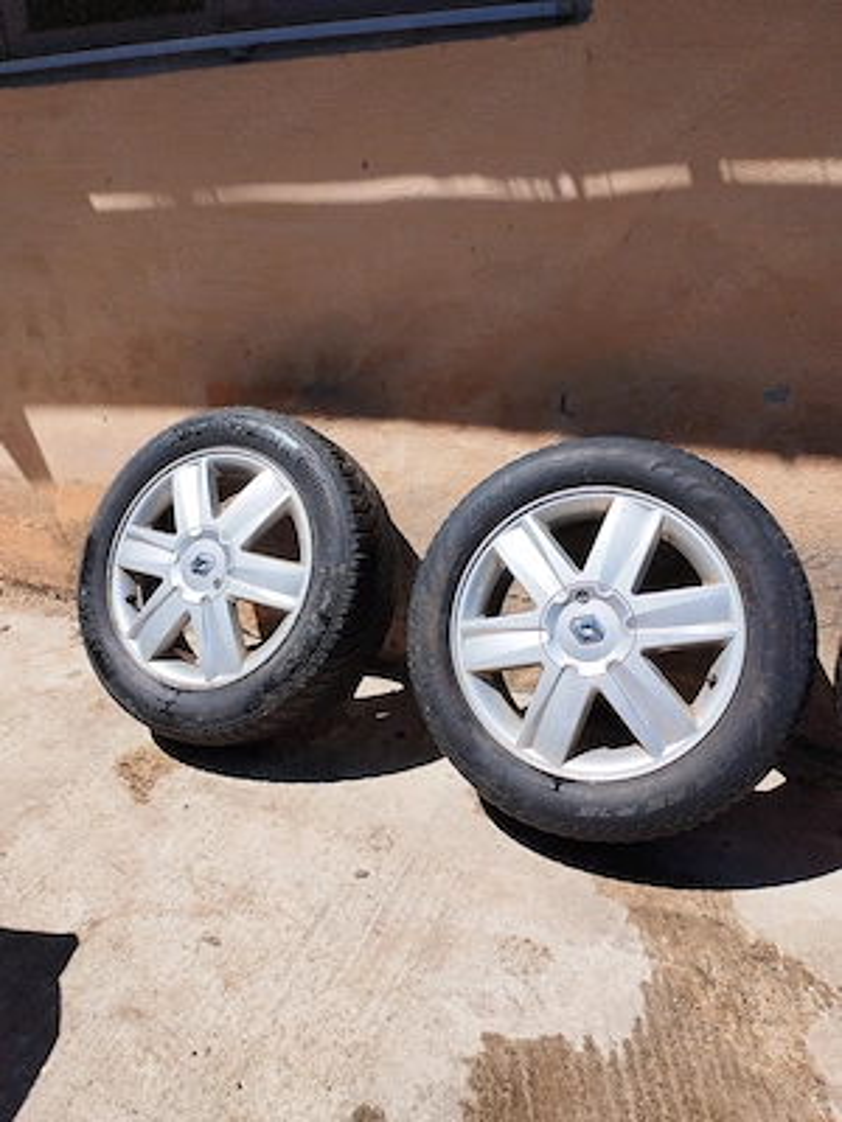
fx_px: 843
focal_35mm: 26
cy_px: 561
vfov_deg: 67.3
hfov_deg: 53.1
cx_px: 421
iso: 100
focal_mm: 6.24
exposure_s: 1/1448
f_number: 1.8
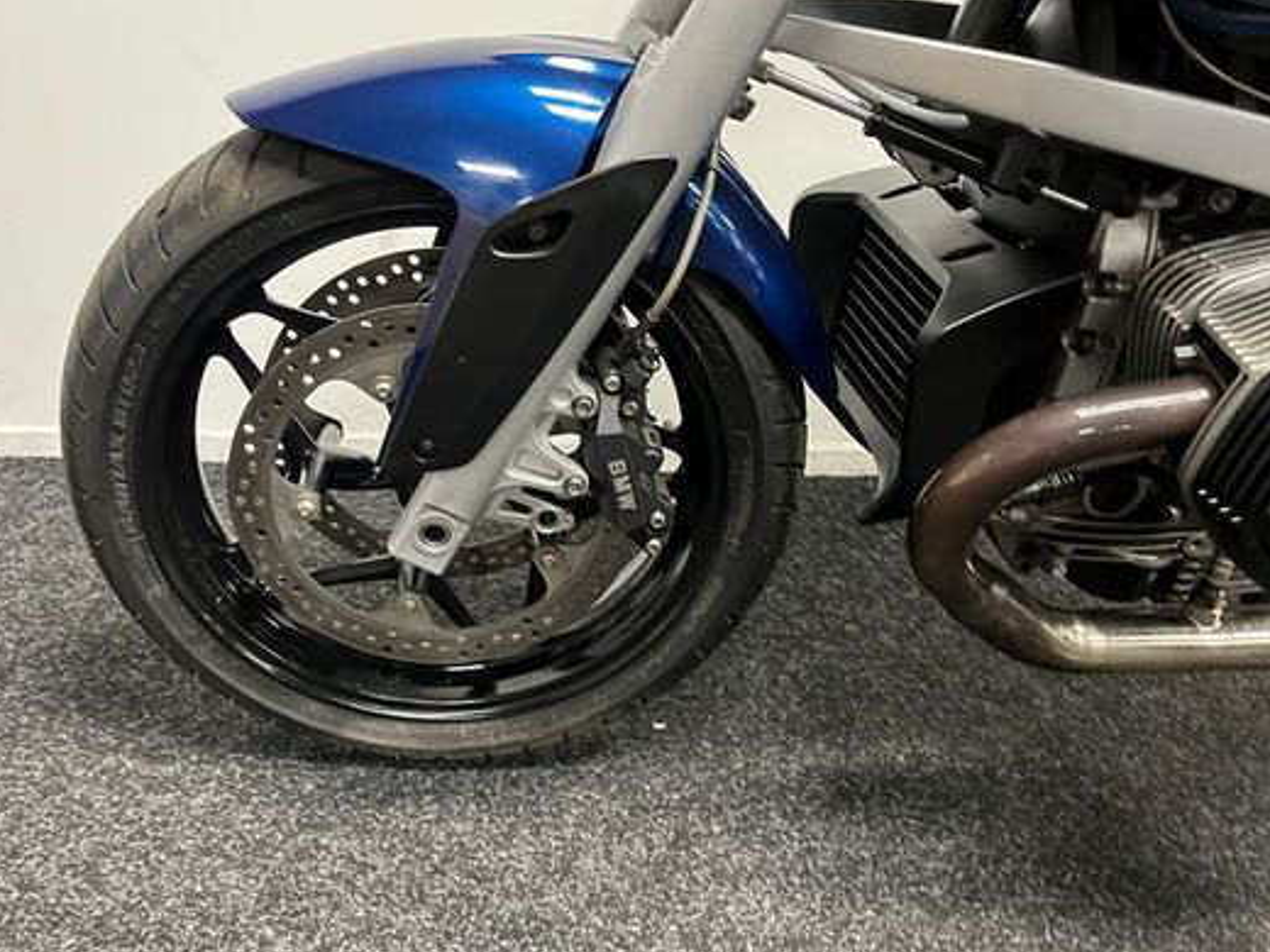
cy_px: 425
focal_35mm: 32
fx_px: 1174
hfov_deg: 56.7
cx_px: 572
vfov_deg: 44.1
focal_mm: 5.1
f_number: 1.6
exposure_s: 1/33
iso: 400
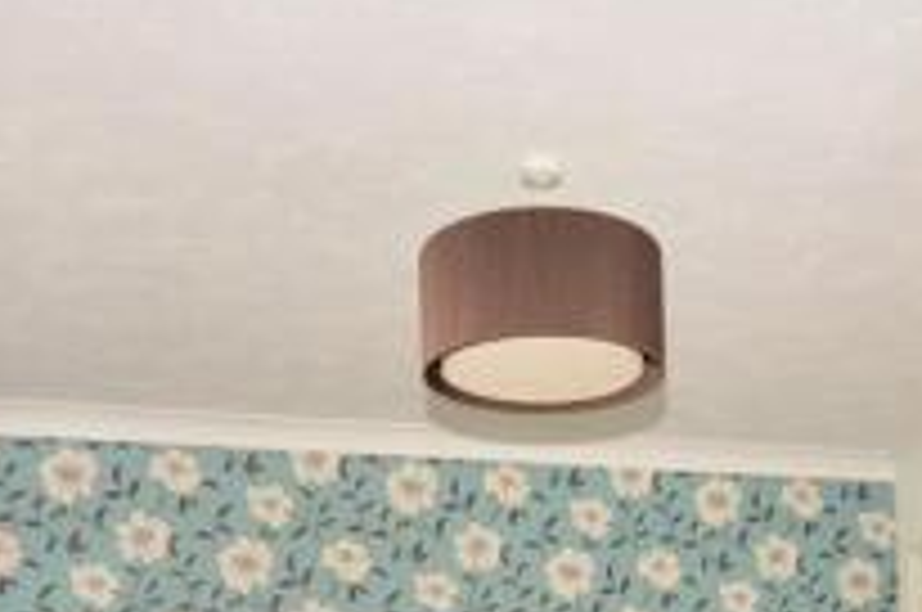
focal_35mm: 48
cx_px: 499
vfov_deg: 25.5
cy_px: 706
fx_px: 1227
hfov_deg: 41.1
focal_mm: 10
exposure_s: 1/25
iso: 200
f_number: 5
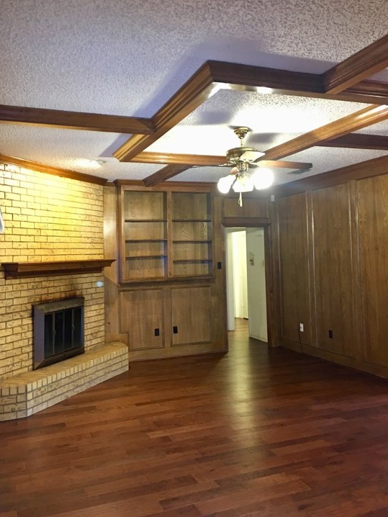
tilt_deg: +4.2
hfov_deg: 45.4
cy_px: 243
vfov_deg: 58.3
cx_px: 181
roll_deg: +2.0
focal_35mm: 31
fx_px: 463
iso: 100
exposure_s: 1/4
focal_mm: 4.15
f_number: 2.2
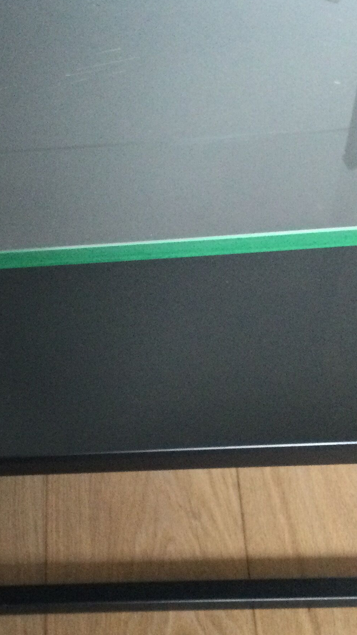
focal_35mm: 62
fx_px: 1043
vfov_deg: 33.6
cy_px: 404
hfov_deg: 19.0
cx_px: 15
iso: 200
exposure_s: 1/25
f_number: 2.4
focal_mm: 3.3
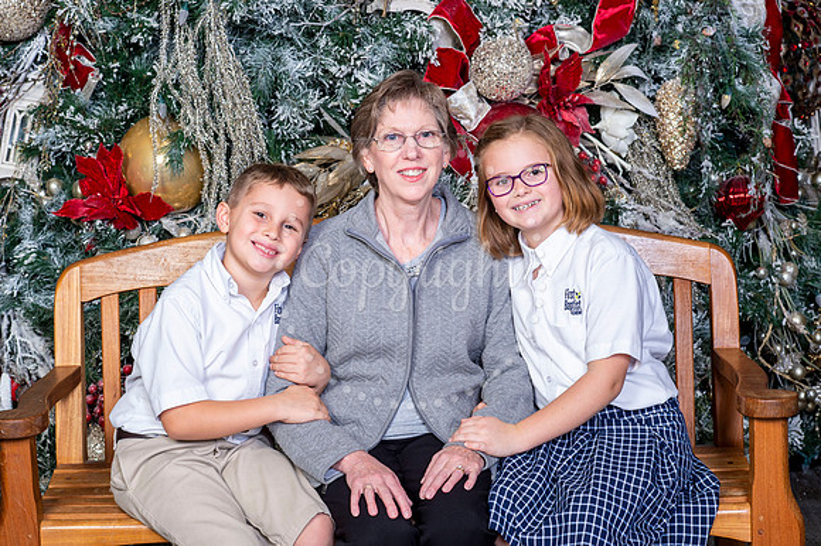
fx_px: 1937
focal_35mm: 85
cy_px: 273
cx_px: 410
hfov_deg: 23.9
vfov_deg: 16.1
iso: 400
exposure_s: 1/125
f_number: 8
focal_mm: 85
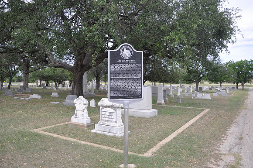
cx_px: 126
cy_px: 84
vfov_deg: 47.8
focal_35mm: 27
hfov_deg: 67.5
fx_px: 189
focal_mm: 18
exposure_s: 1/125
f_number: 5.6
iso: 250
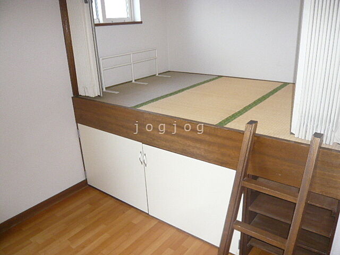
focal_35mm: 28
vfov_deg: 49.7
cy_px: 128
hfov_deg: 63.4
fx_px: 275
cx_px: 170
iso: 200
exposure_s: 1/30
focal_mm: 4.6
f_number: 2.8
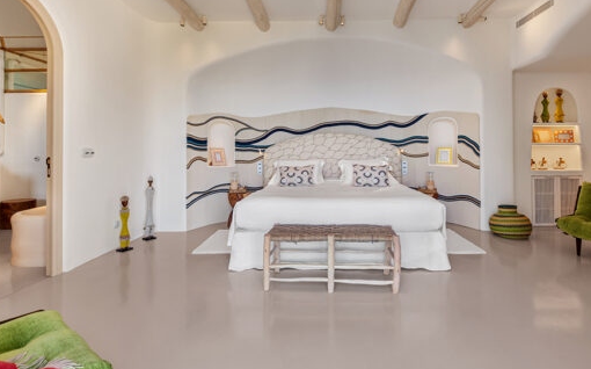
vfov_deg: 64.3
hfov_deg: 90.8
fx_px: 290
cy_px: 147
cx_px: 326
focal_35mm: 18
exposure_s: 1/50
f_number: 8
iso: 125
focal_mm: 8
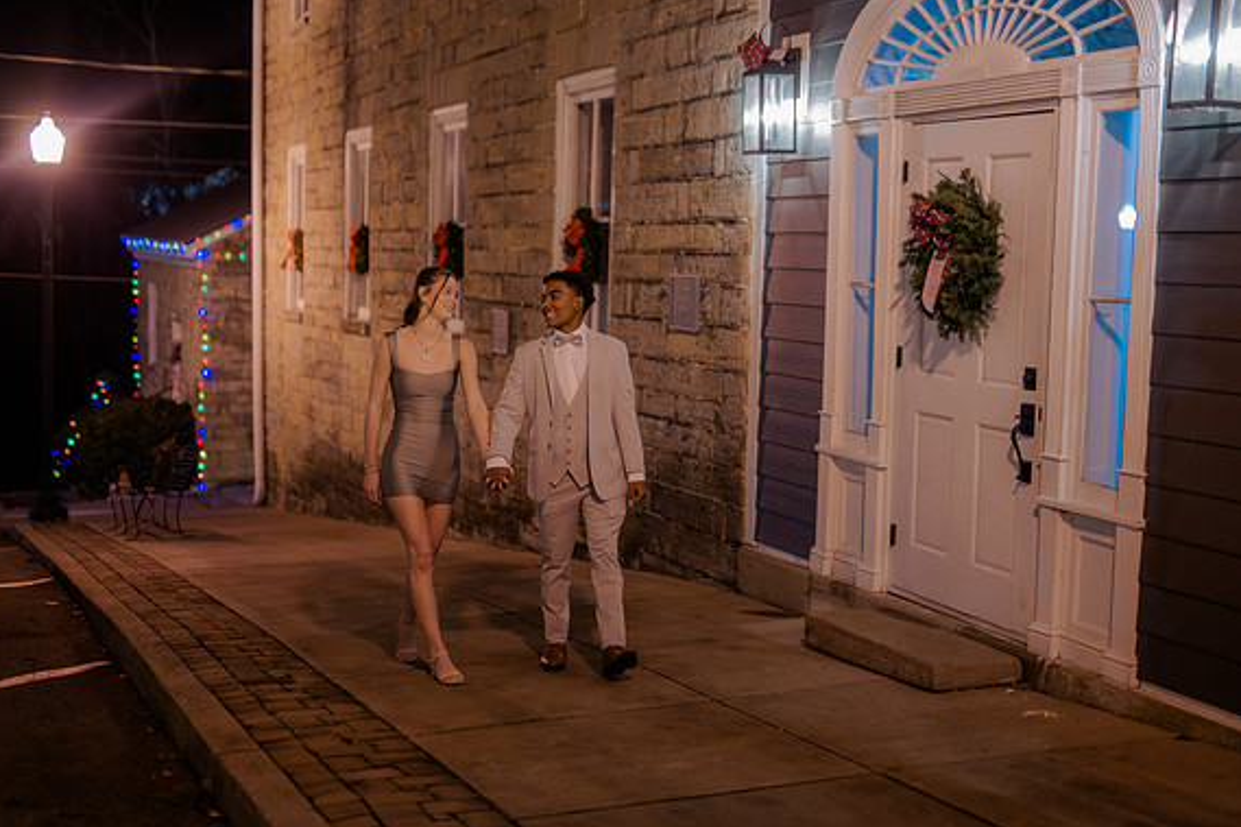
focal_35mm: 51
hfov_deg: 38.9
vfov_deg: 26.5
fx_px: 1757
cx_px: 613
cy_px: 416
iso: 2500
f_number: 1.4
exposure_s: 1/200
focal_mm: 50
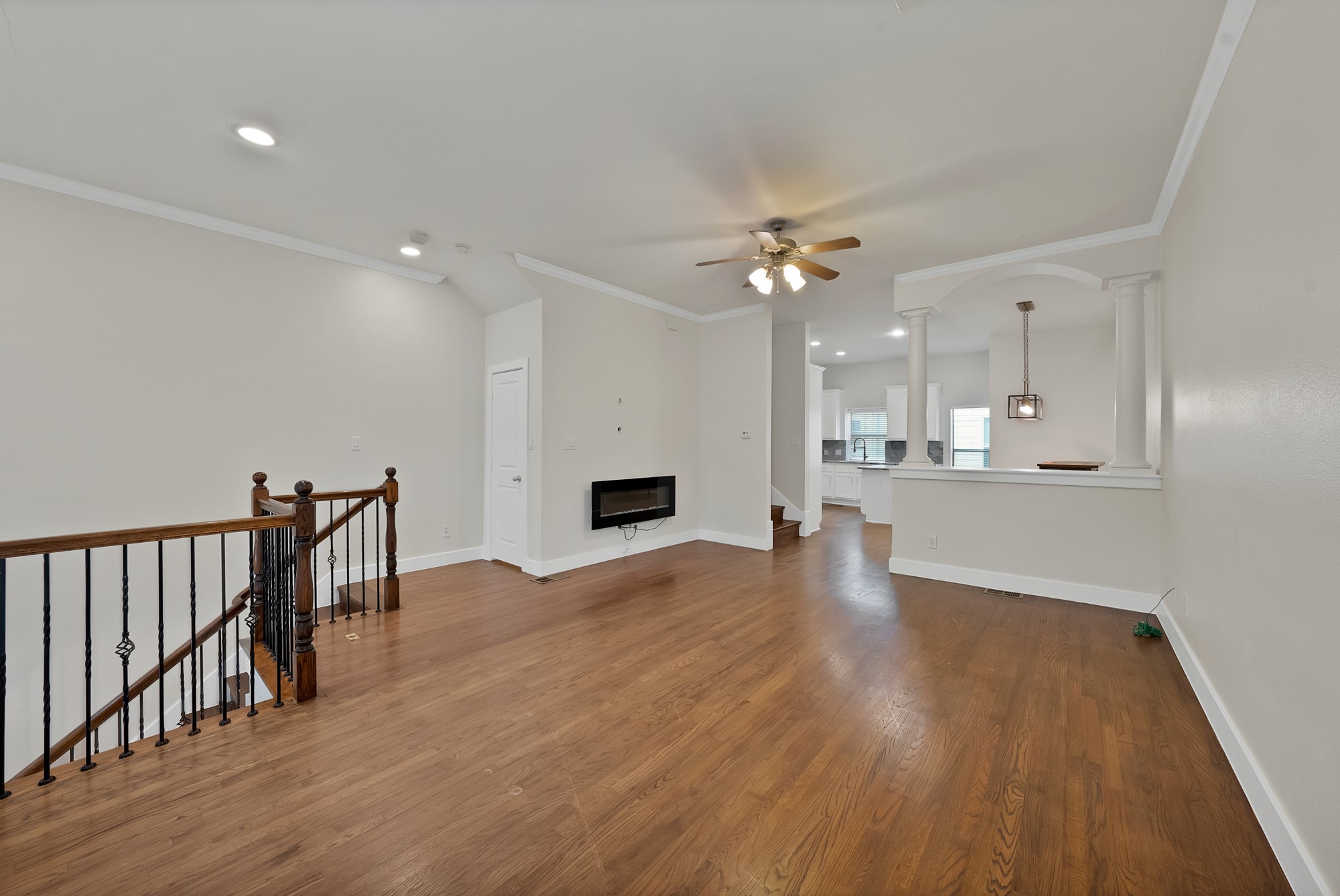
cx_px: 670
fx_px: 447
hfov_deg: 112.6
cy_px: 448
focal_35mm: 12
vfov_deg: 90.1
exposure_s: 1/3
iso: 640
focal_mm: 12
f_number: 9
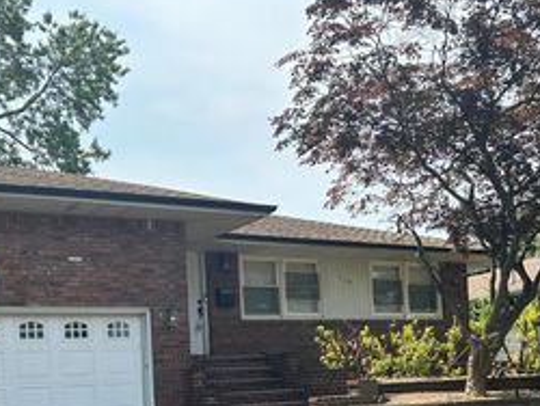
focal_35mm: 52
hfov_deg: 36.6
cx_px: 339
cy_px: 340
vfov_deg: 27.4
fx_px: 812
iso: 50
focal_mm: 5.7
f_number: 1.5
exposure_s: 1/1698
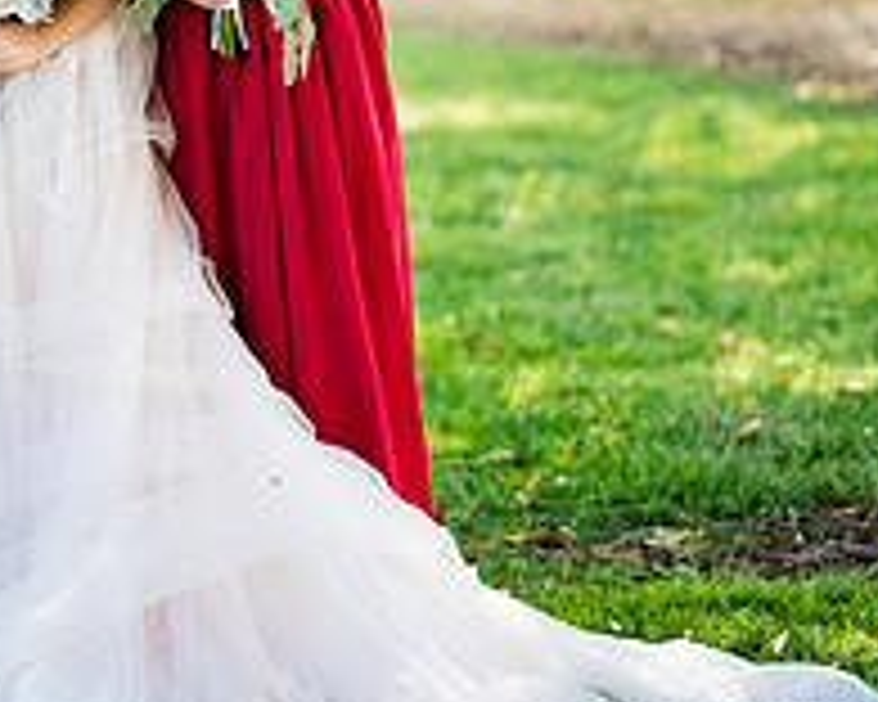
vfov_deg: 6.5
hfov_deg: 8.1
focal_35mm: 237
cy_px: 20
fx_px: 6159
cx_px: 9
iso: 100
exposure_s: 1/200
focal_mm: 85
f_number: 1.8
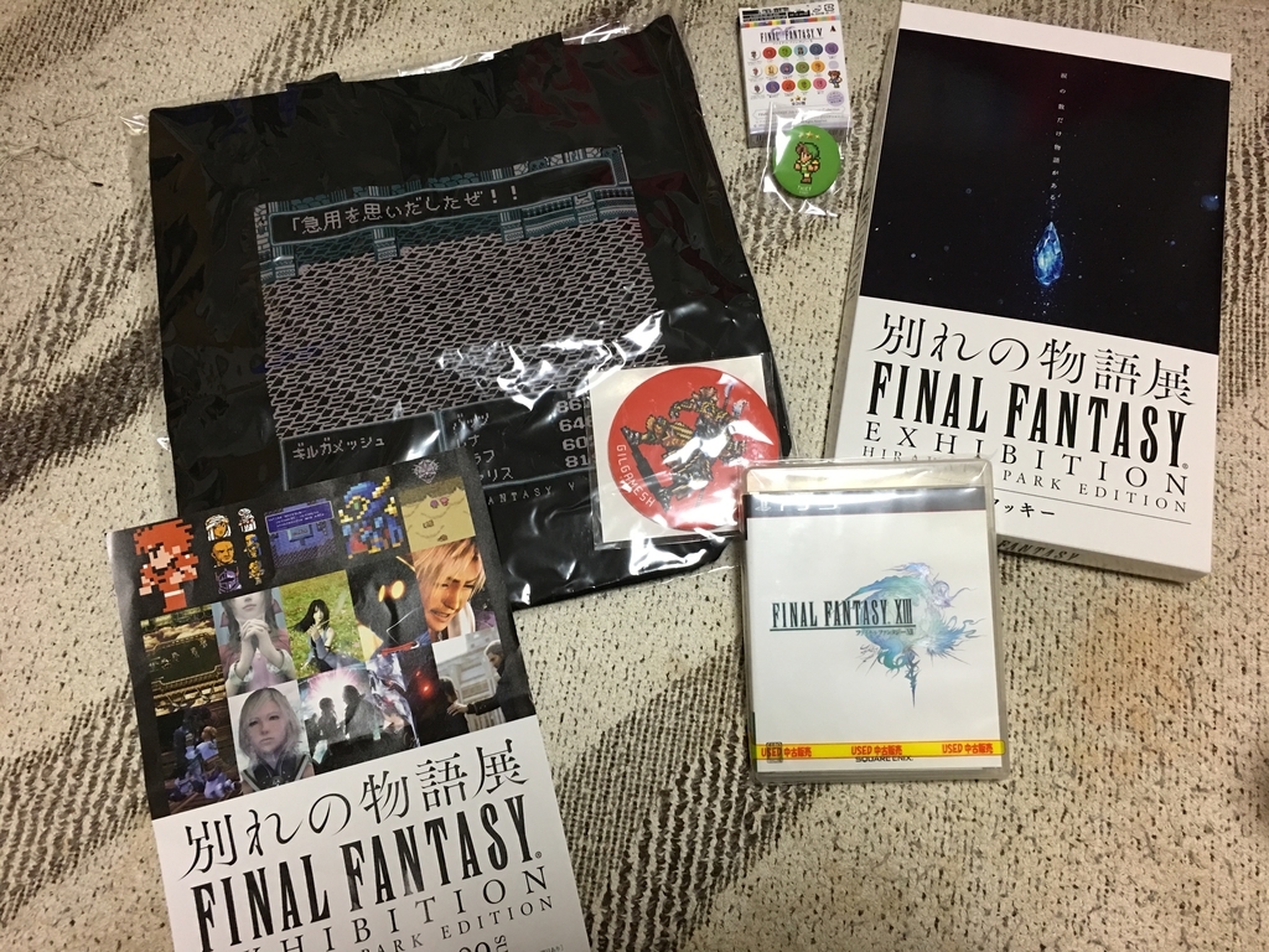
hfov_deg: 61.7
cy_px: 476
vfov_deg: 48.2
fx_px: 1063
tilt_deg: -72.9
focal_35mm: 29
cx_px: 634
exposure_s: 1/15
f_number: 2.2
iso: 80
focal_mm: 4.15
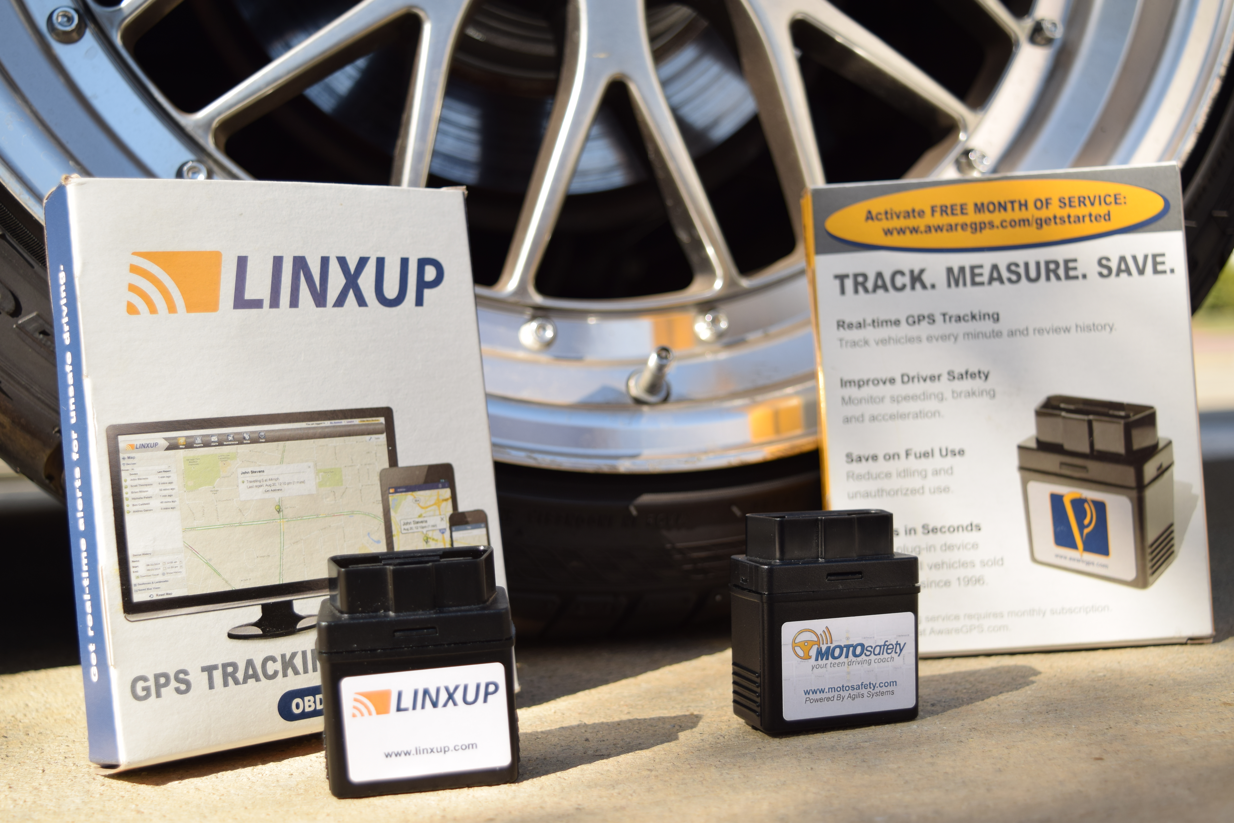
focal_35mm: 45
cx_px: 617
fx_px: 1542
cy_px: 412
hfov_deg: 43.6
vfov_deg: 29.9
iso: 100
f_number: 4.2
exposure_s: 1/400
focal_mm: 30
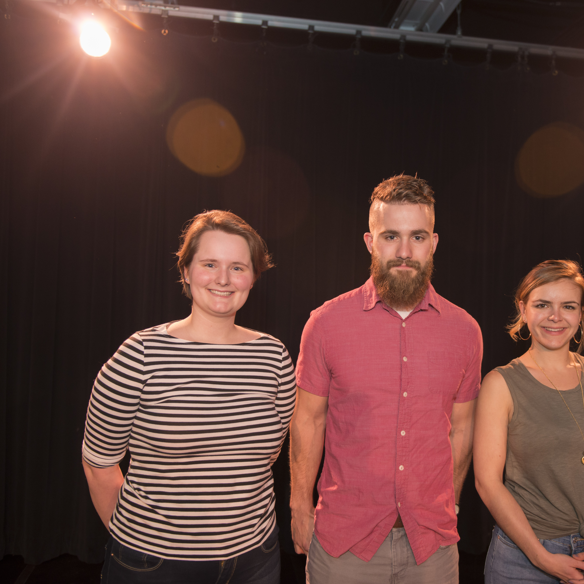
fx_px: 706
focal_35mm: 37
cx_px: 368
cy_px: 292
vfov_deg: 44.9
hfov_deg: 44.5
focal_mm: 29
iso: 800
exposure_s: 1/80
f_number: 2.8
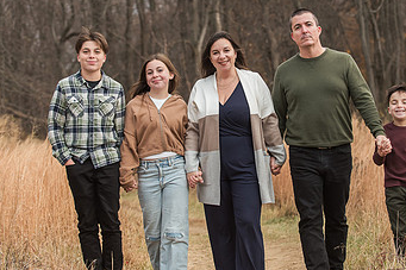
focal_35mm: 126
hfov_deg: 16.3
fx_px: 1420
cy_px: 95
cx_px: 227
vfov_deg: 10.9
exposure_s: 1/640
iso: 1000
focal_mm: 70
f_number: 3.5
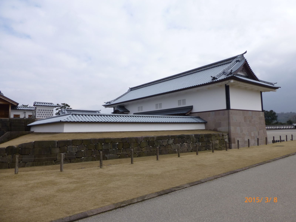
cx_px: 148
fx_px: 205
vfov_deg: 56.8
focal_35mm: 24
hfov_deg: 71.6
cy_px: 111
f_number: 4
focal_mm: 4.3
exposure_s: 1/1000
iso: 100
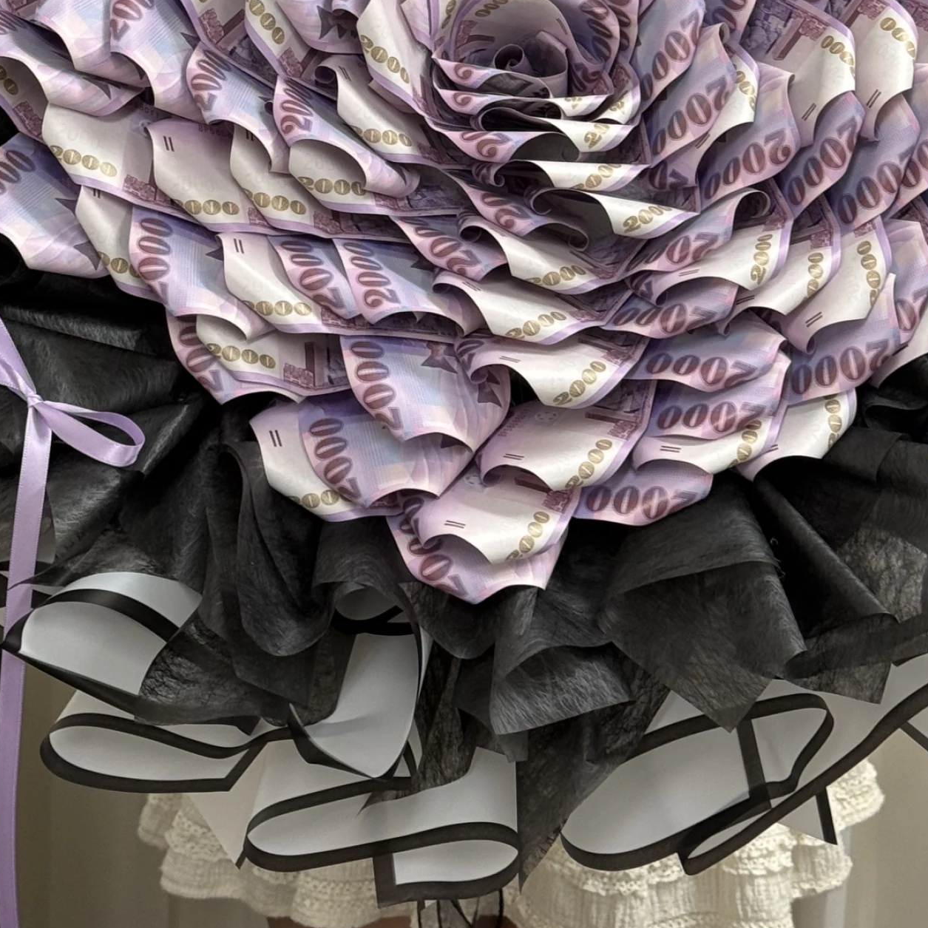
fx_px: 2912
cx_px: 471
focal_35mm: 96
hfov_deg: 18.1
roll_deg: -1.6
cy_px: 42
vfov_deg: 17.8
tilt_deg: -13.5
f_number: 1.78
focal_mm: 6.76
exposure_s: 1/60
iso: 64
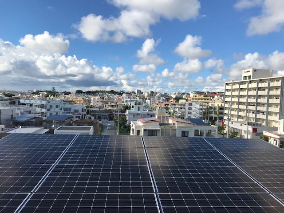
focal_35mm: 28
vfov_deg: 49.7
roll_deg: -2.0
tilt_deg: -1.6
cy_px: 106
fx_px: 230
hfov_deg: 63.4
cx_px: 142
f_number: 1.8
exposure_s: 1/3096
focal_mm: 3.99
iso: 20
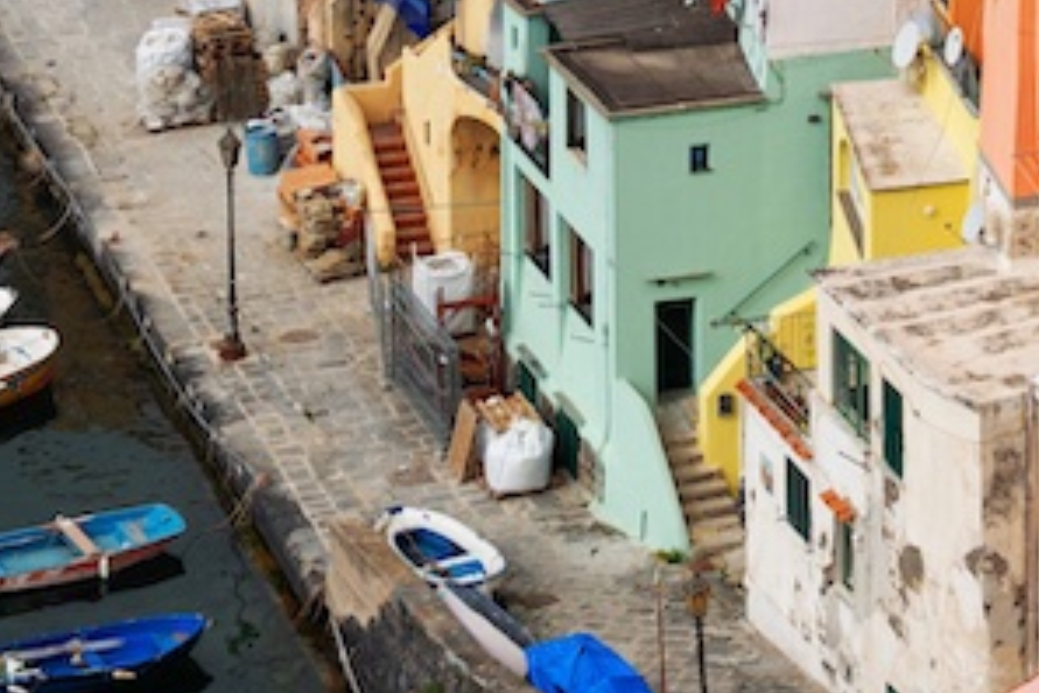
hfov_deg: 8.1
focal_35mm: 253
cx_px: 1235
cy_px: -1292
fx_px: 7301
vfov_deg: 5.2
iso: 64
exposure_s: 1/250
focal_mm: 38
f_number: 8
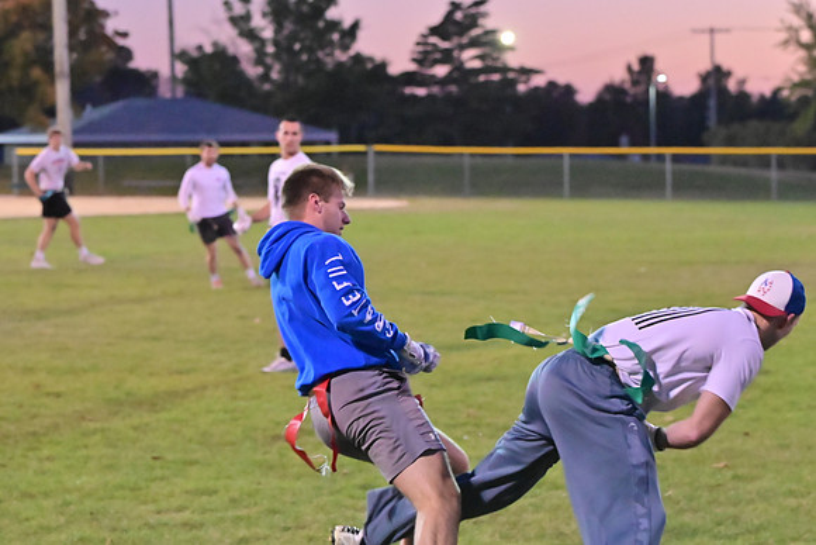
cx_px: 408
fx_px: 2607
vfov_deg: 11.9
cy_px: 272
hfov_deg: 17.8
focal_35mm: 115
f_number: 4
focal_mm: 77
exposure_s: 1/320
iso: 6400
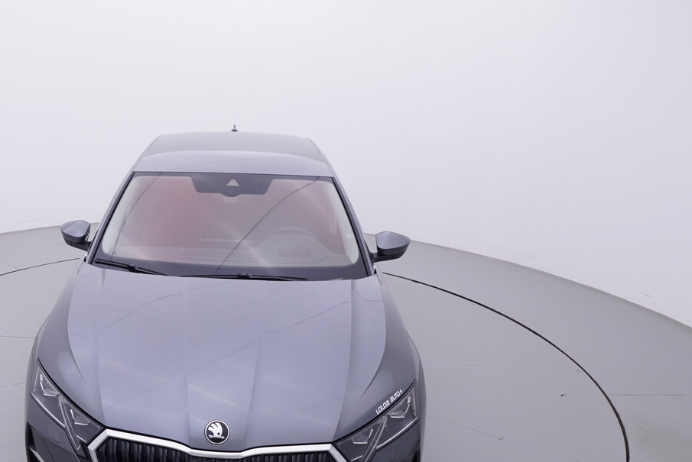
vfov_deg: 36.9
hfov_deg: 50.6
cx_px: 154
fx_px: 689
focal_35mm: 36
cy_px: 289
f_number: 5
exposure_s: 1/80
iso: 200
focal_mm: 15
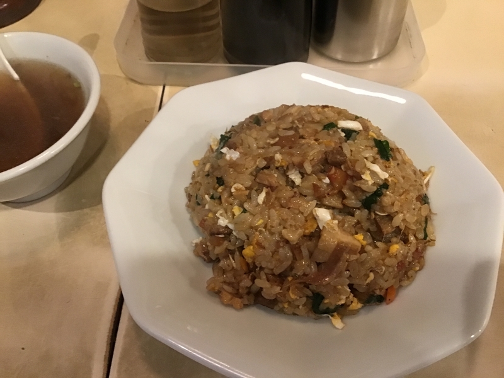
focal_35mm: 31
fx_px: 451
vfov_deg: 45.4
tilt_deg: -51.6
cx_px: 252
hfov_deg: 58.4
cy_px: 189
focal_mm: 3.3
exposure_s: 1/17
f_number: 2.4
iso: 200
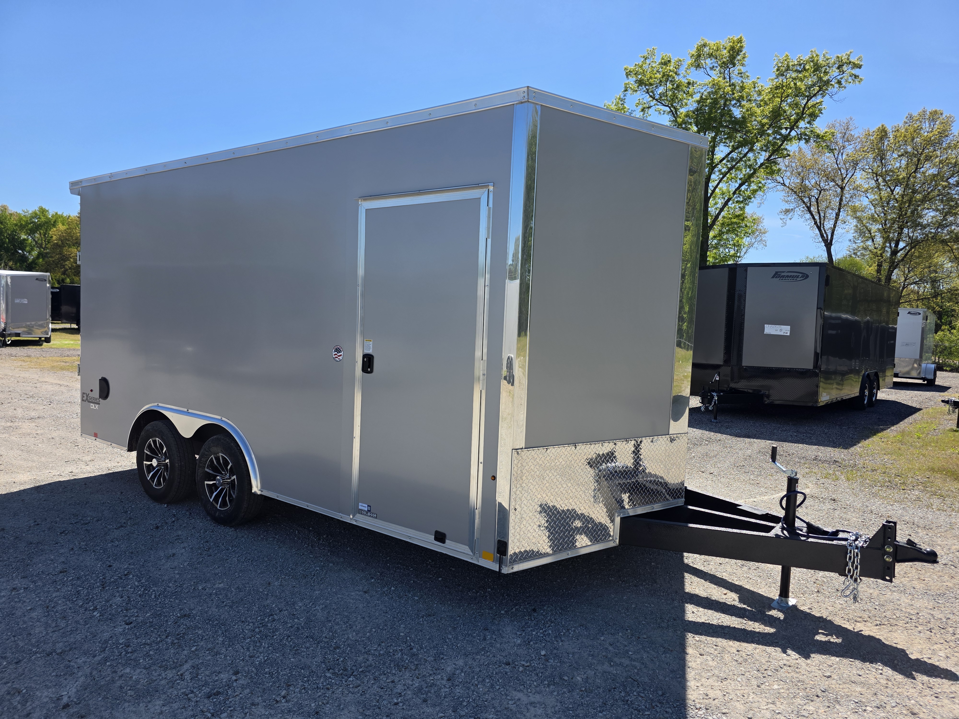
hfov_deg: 73.9
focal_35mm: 23
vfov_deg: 58.9
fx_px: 637
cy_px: 360
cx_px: 480
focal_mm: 6.3
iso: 80
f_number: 1.7
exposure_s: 1/4766
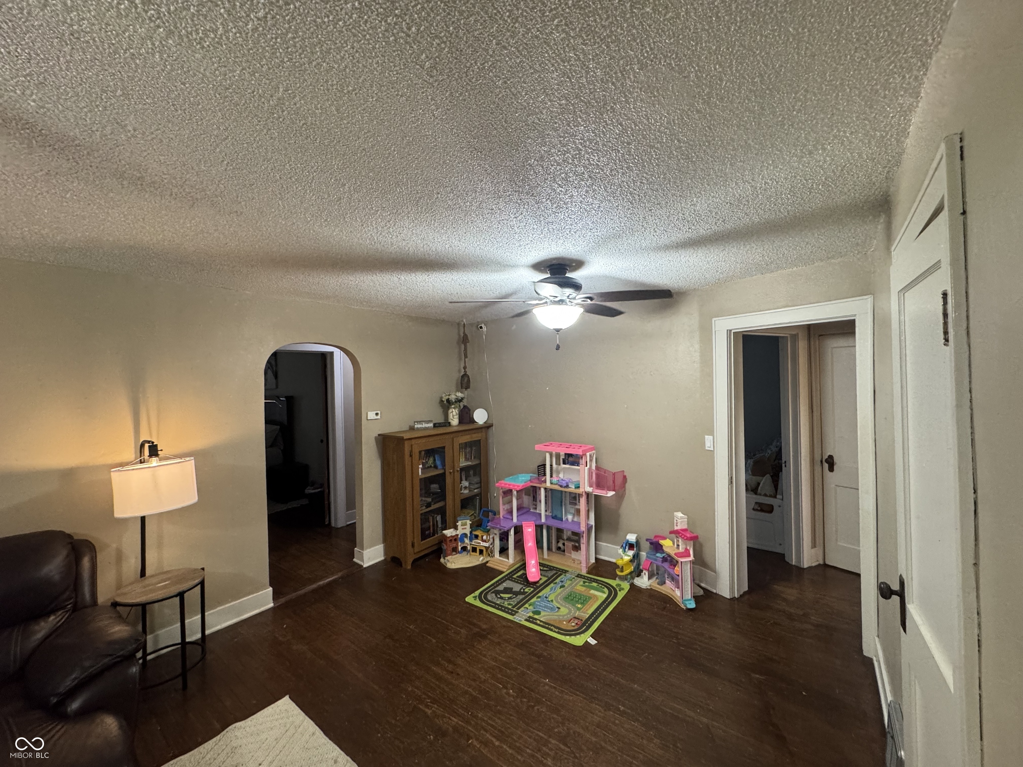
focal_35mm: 14
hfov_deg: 102.1
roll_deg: +1.6
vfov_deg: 85.7
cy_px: 384
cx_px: 512
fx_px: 414
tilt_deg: +1.1
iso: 320
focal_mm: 2.22
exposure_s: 1/60
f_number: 2.2
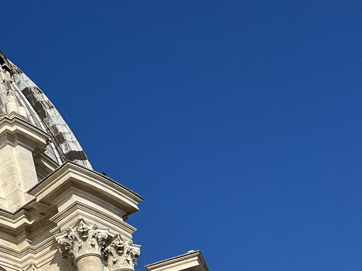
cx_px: -251
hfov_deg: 18.0
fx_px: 952
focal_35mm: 91
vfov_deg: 16.2
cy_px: 194
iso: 50
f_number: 1.5
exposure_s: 1/9434
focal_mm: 5.7
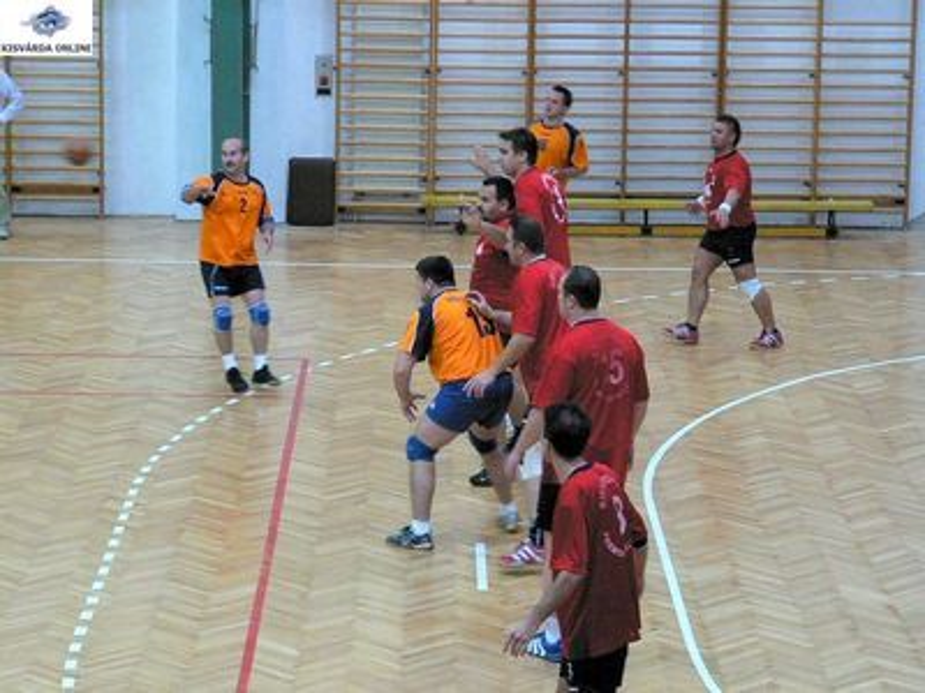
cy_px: 346
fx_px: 3233
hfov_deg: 16.3
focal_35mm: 121
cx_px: 462
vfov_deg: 12.2
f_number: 3.2
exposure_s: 1/50
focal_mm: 20.7
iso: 400
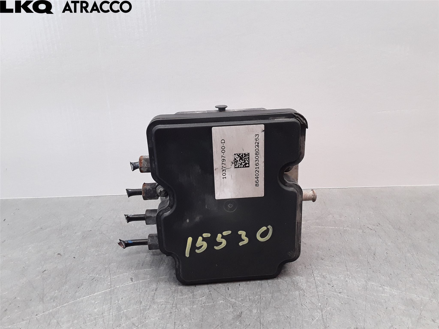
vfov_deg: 49.7
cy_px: 164
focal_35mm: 28
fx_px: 355
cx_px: 220
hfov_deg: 63.4
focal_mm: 2.91
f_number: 1.9
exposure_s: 1/100
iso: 100
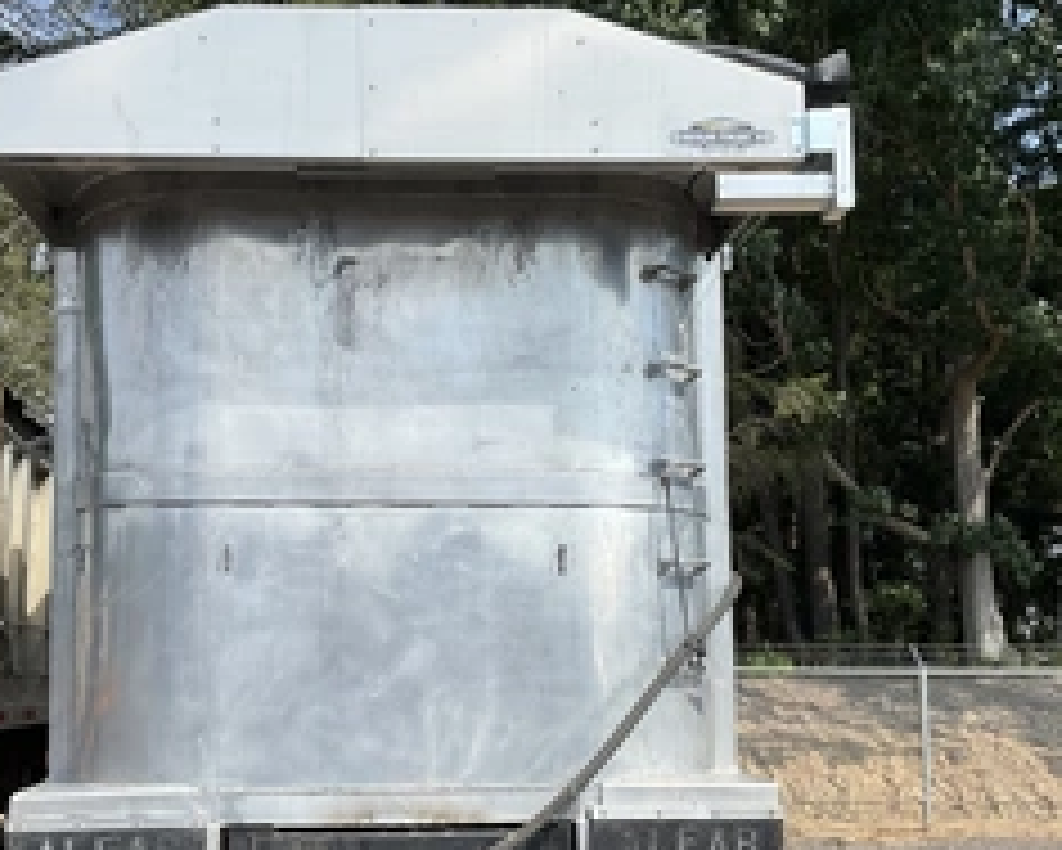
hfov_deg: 38.6
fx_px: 1509
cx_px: 436
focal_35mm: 48
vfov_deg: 31.4
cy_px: 490
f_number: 1.8
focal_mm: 3
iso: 25
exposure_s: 1/1377
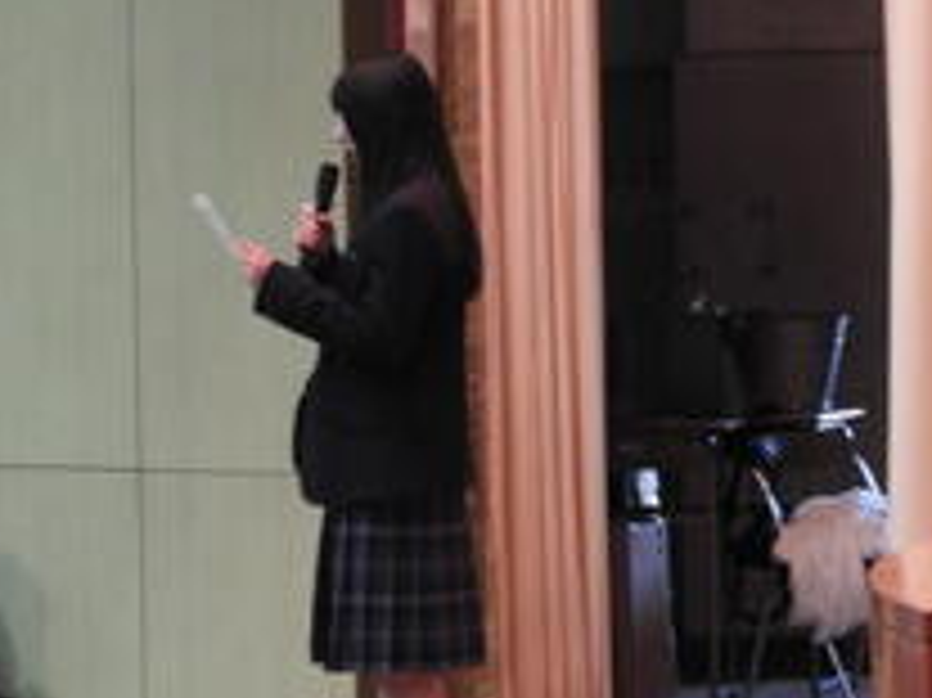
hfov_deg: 8.2
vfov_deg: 6.1
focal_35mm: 242
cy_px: 545
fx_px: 6512
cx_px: 536
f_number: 5
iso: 450
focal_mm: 22.4
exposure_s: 1/15
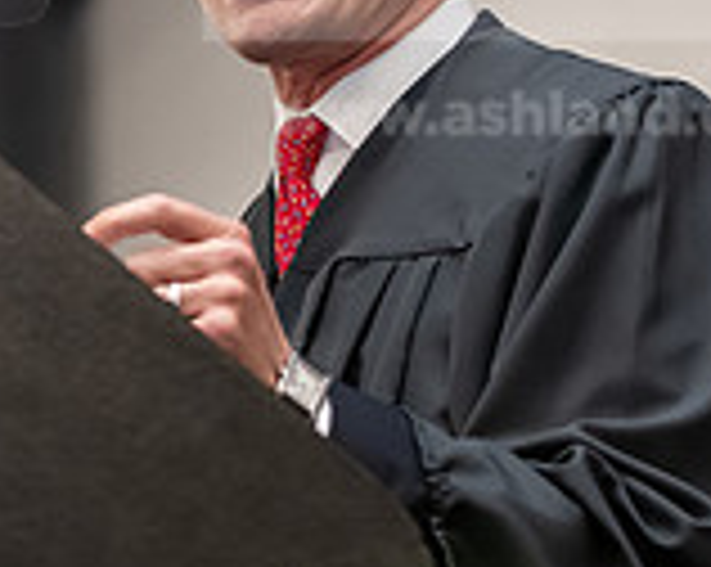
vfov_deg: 5.7
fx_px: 5654
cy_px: 209
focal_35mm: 269
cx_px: 68
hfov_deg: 7.2
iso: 3200
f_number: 3.2
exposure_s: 1/200
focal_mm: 78
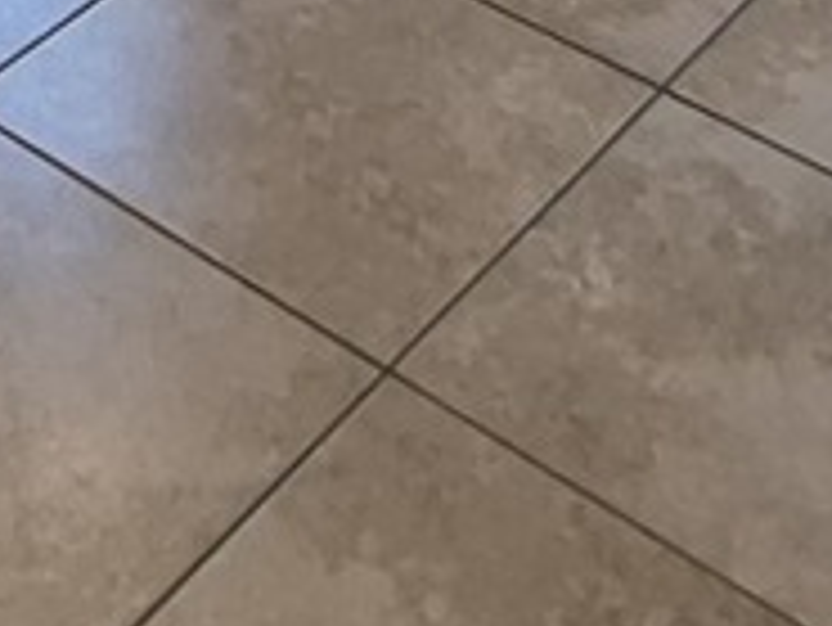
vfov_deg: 9.8
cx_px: 9
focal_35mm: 101
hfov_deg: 18.9
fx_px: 2429
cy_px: -1423
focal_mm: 1.74
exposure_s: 1/60
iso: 100
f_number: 2.2
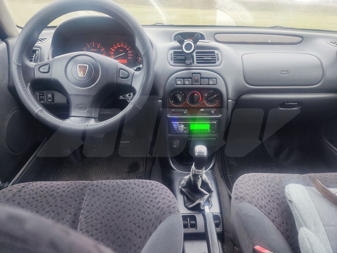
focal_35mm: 25
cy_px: 126
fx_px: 243
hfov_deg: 69.4
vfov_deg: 54.9
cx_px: 168
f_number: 1.79
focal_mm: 4.71
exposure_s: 1/33
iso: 253
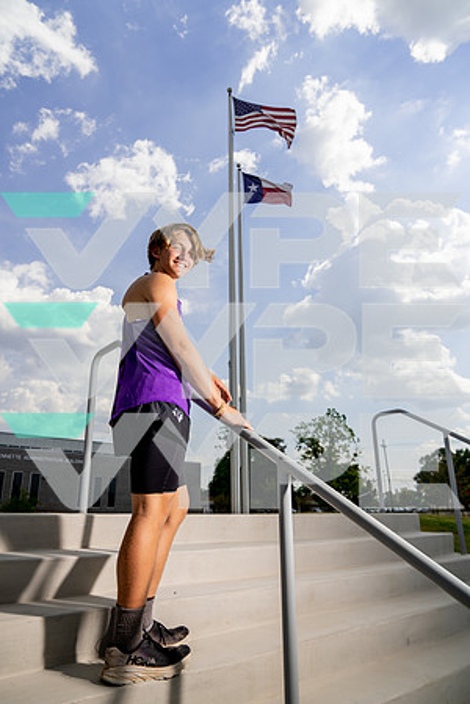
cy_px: 352
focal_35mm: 24
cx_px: 235
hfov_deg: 53.1
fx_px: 470
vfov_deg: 73.7
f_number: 5.6
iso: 125
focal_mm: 24
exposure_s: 1/1600
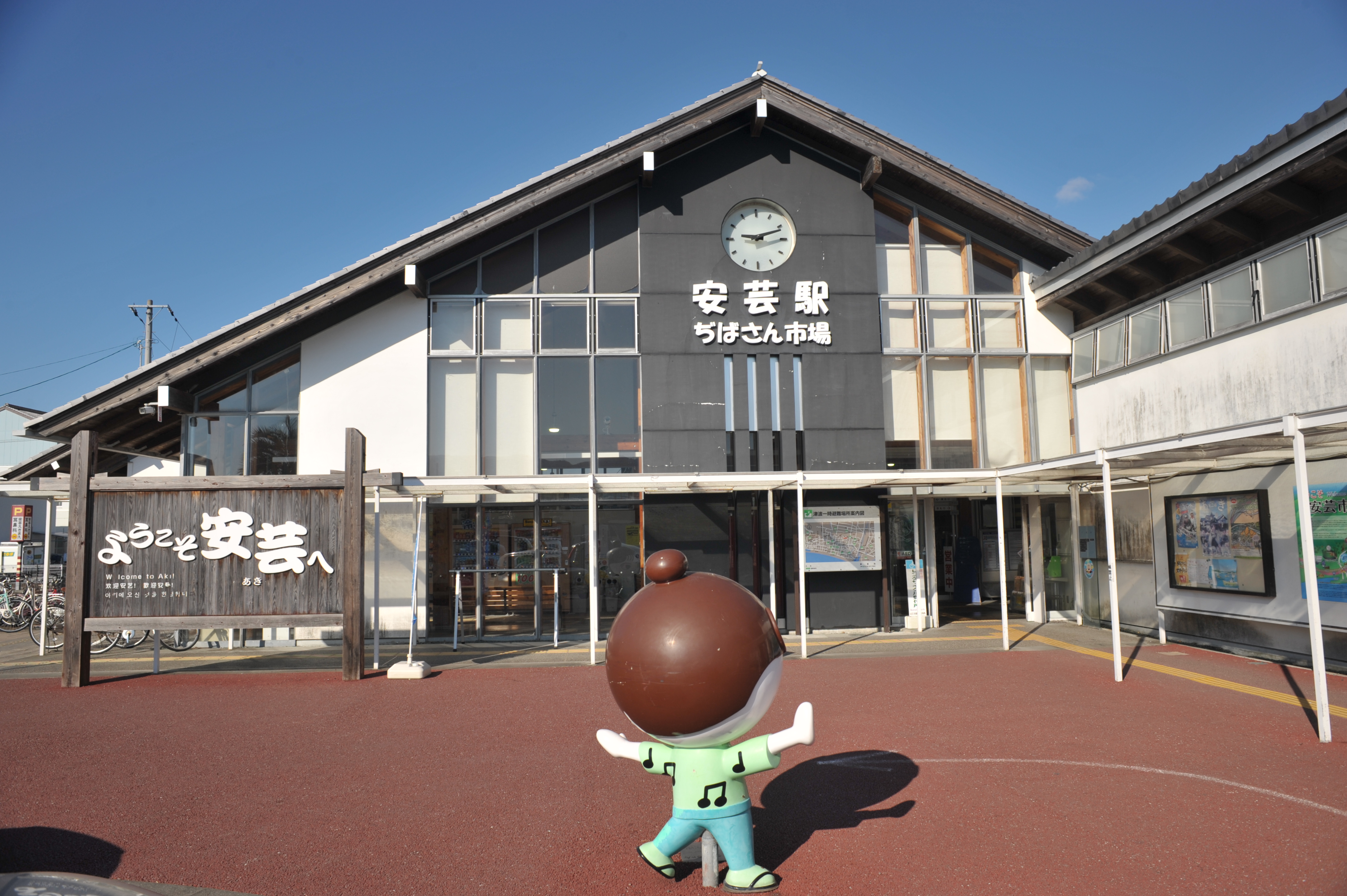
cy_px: 448
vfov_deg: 53.1
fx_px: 897
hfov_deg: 73.8
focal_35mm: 24
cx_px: 674
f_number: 8
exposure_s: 1/640
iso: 200
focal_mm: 24
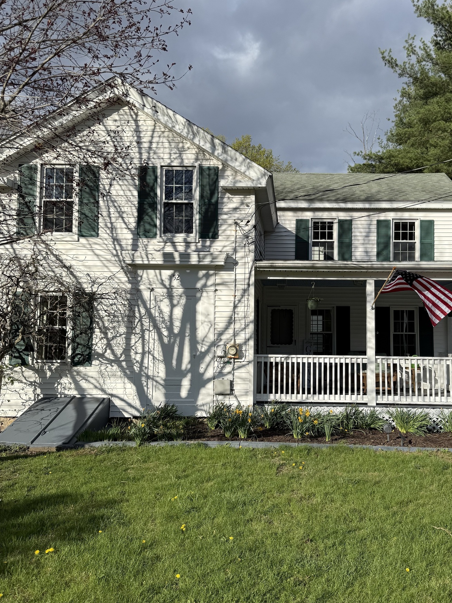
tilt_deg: +4.1
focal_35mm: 32
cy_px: 306
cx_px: 281
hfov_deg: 43.8
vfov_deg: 56.8
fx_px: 557
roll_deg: -0.9
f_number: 1.78
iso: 80
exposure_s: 1/5319
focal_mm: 6.76
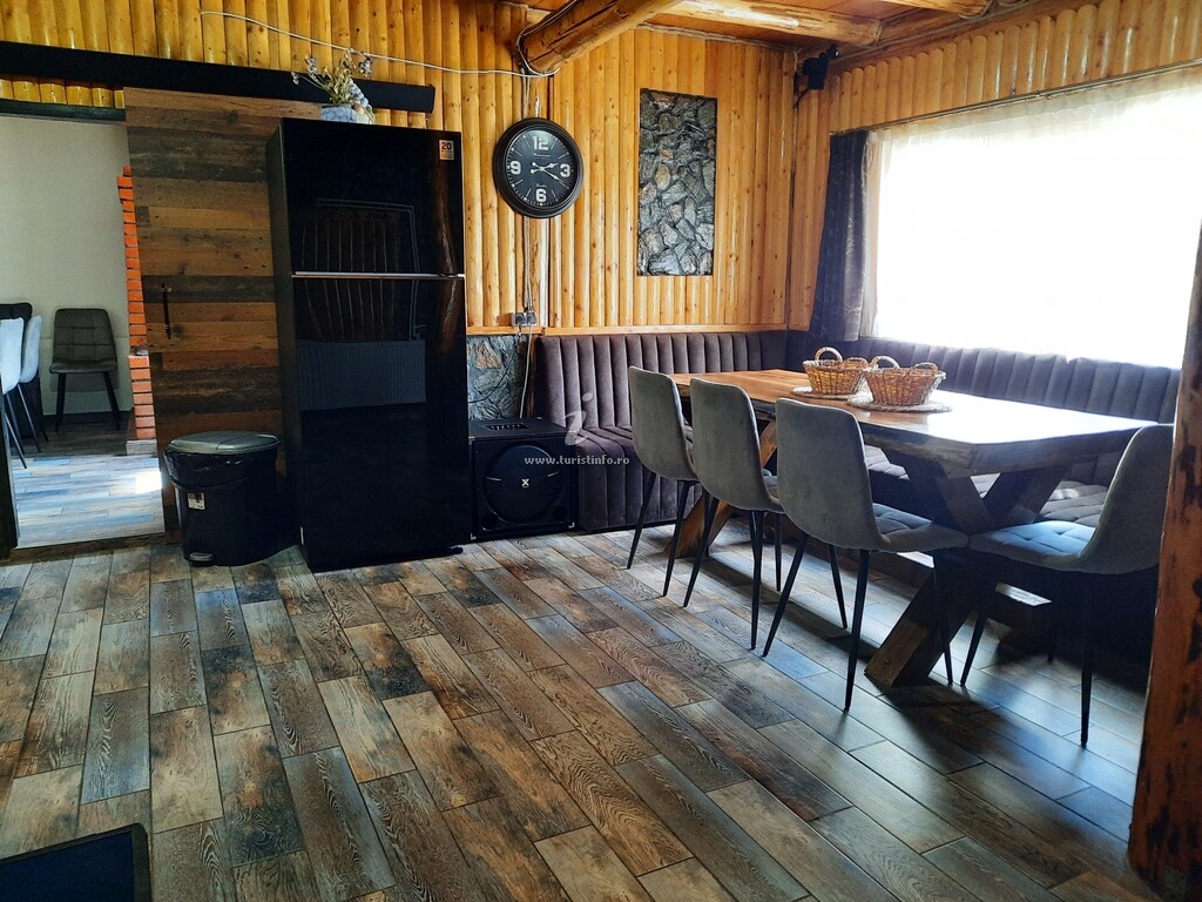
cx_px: 601
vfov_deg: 54.9
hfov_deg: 69.4
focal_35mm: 25
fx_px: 868
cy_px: 451
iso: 320
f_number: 2
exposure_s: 1/30
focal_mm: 4.6
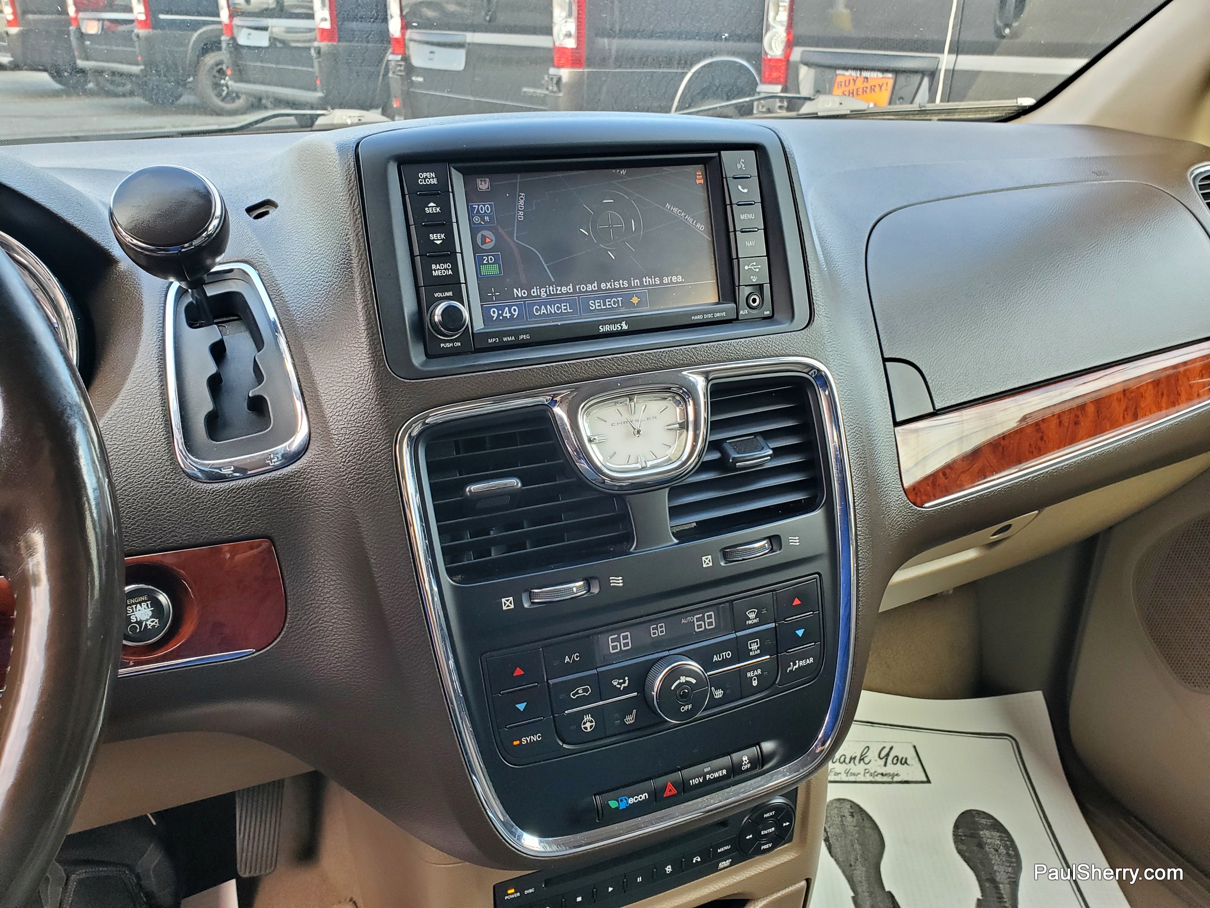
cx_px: 605
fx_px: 909
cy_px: 454
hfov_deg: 67.3
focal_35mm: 26
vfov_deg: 53.1
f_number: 2.4
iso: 100
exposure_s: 1/96
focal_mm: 4.3
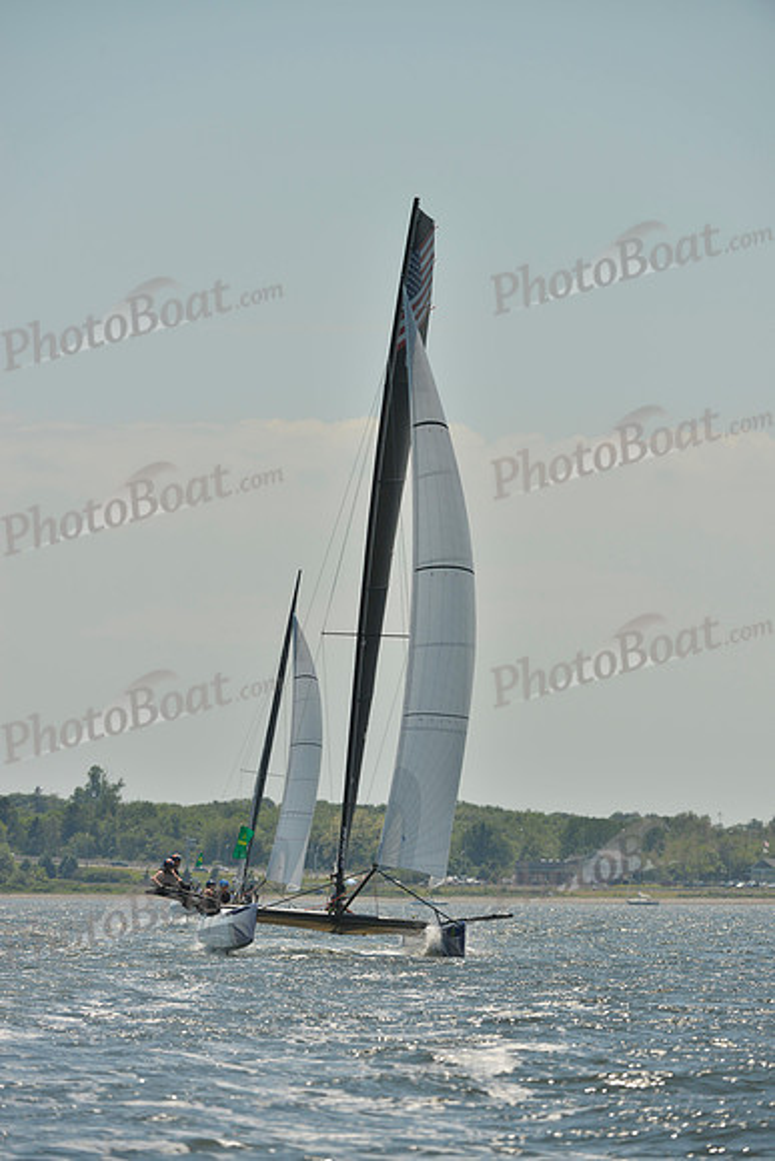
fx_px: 8713
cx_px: 388
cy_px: 580
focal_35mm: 270
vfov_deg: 7.6
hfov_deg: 5.1
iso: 280
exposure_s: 1/1600
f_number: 8
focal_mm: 270
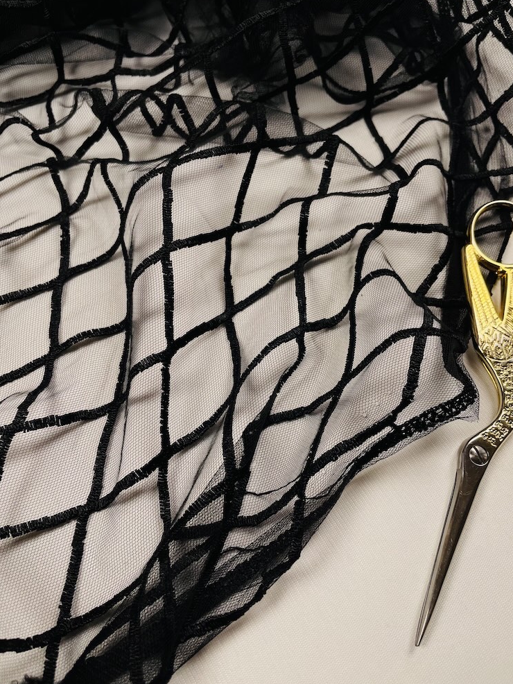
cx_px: 265
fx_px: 533
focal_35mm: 27
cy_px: 335
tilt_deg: -60.9
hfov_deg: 51.4
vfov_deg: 65.3
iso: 50
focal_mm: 4.2
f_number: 1.6
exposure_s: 1/1072
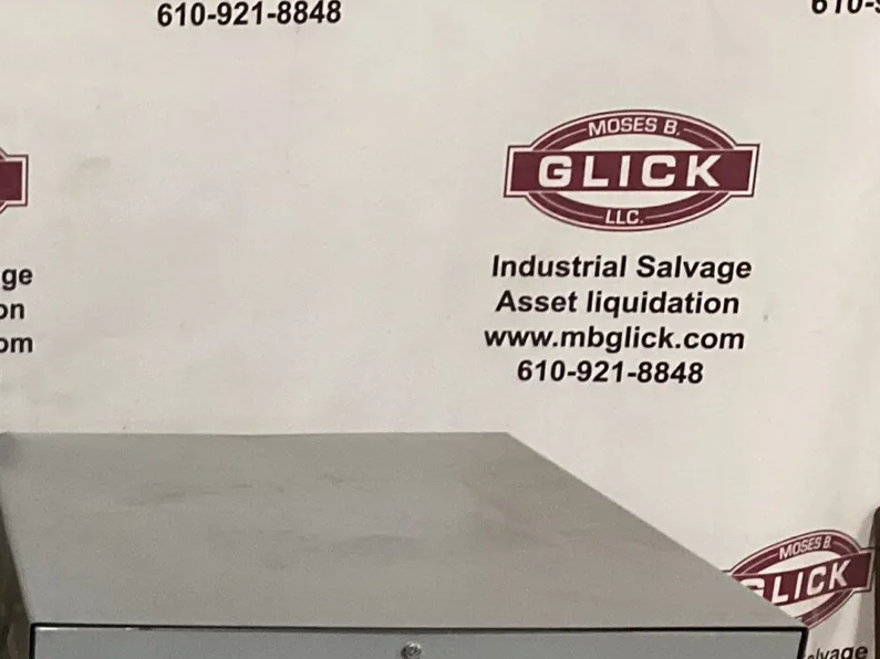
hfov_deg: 23.2
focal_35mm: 78
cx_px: -144
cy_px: 816
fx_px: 1983
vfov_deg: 17.9
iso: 200
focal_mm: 3.3
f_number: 2.4
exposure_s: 1/50
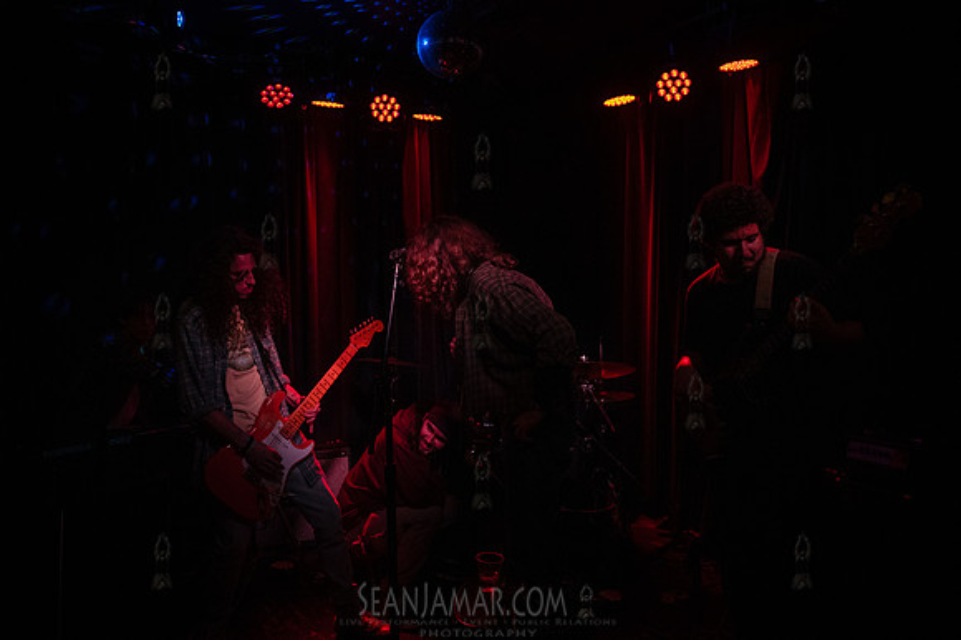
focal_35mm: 28
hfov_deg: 65.5
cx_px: 480
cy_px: 320
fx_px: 747
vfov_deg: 46.4
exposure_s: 1/400
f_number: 3.5
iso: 10000
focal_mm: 28
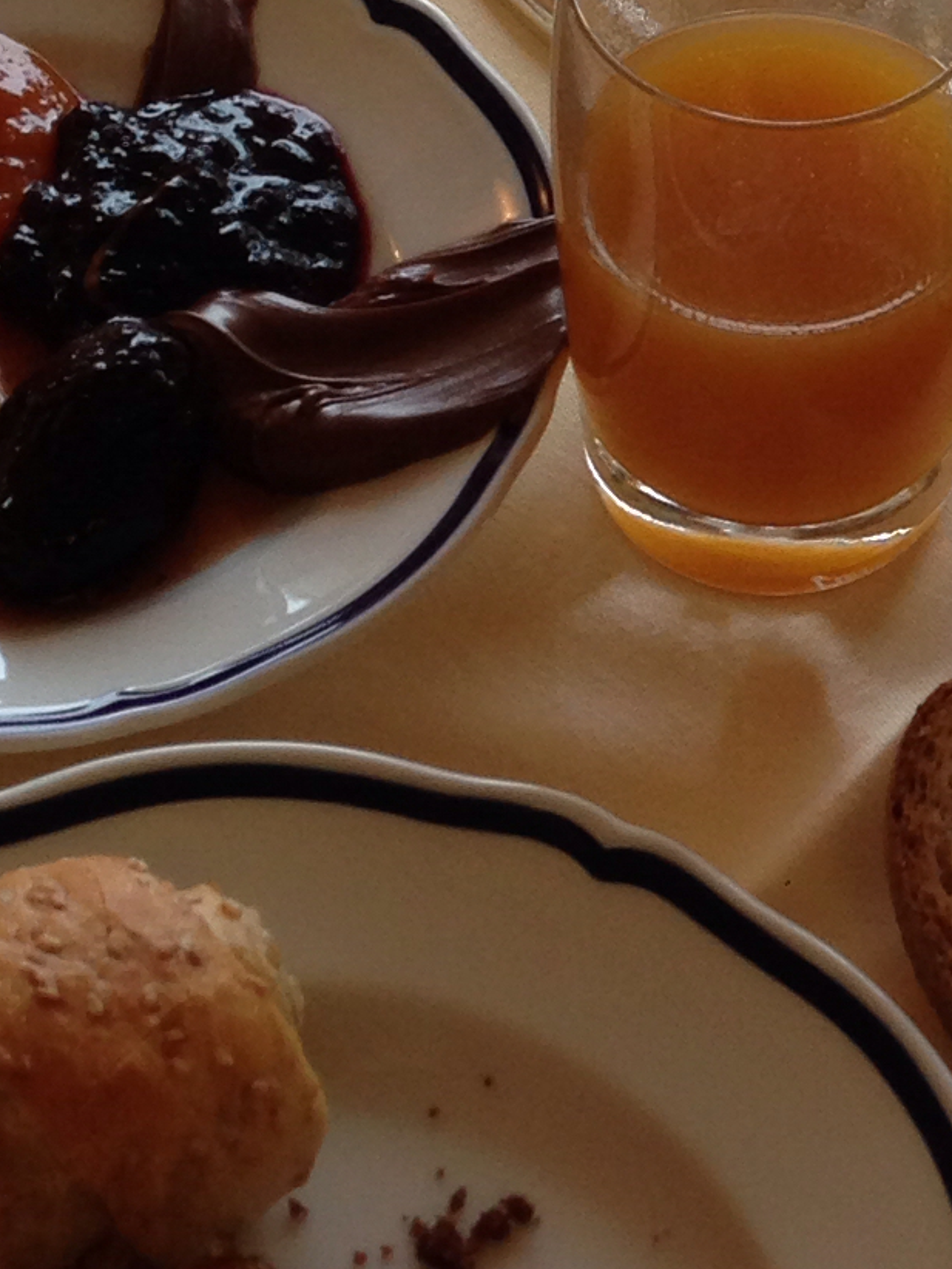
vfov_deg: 15.0
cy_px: 800
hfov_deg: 11.1
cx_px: 1151
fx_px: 4801
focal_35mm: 131
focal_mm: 4.12
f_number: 2.4
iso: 64
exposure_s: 1/40
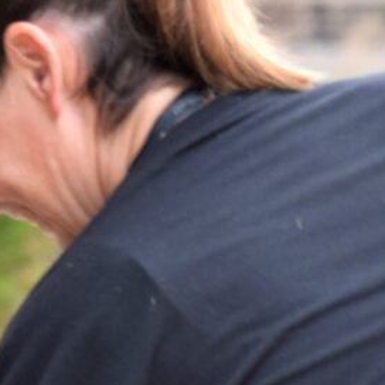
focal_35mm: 911
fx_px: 11466
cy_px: 248
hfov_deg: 1.9
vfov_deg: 1.9
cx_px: -730
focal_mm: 95
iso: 400
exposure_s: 1/100
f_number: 5
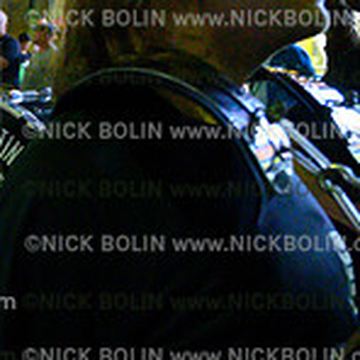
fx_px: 941
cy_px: 131
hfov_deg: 19.1
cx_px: -173
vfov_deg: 21.6
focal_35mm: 80
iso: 32000
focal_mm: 24
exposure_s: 1/400
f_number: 4
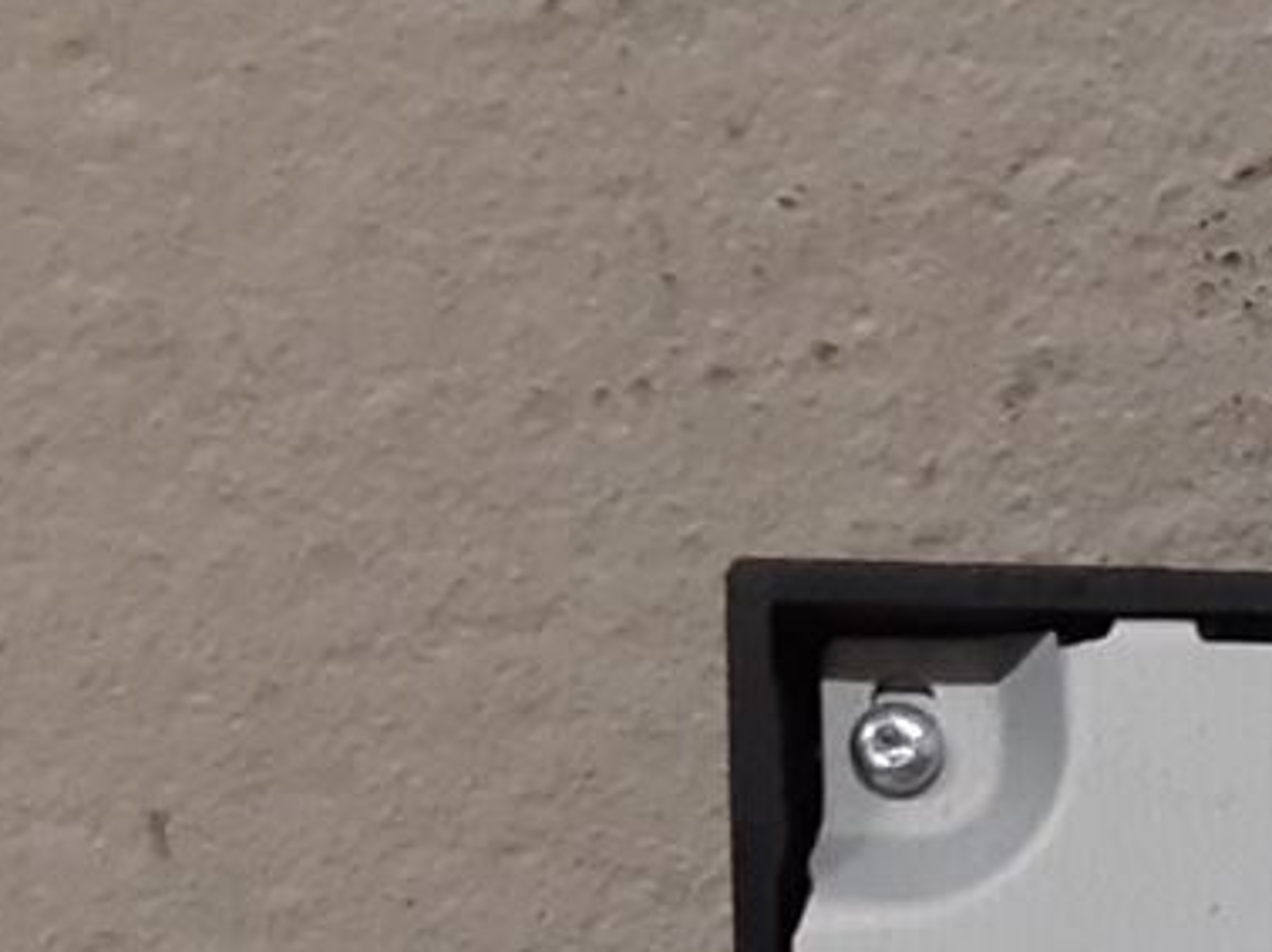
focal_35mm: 141
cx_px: 3207
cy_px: 2005
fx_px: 5178
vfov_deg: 9.7
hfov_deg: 11.3
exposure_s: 1/60
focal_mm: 3.93
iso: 160
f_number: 1.7
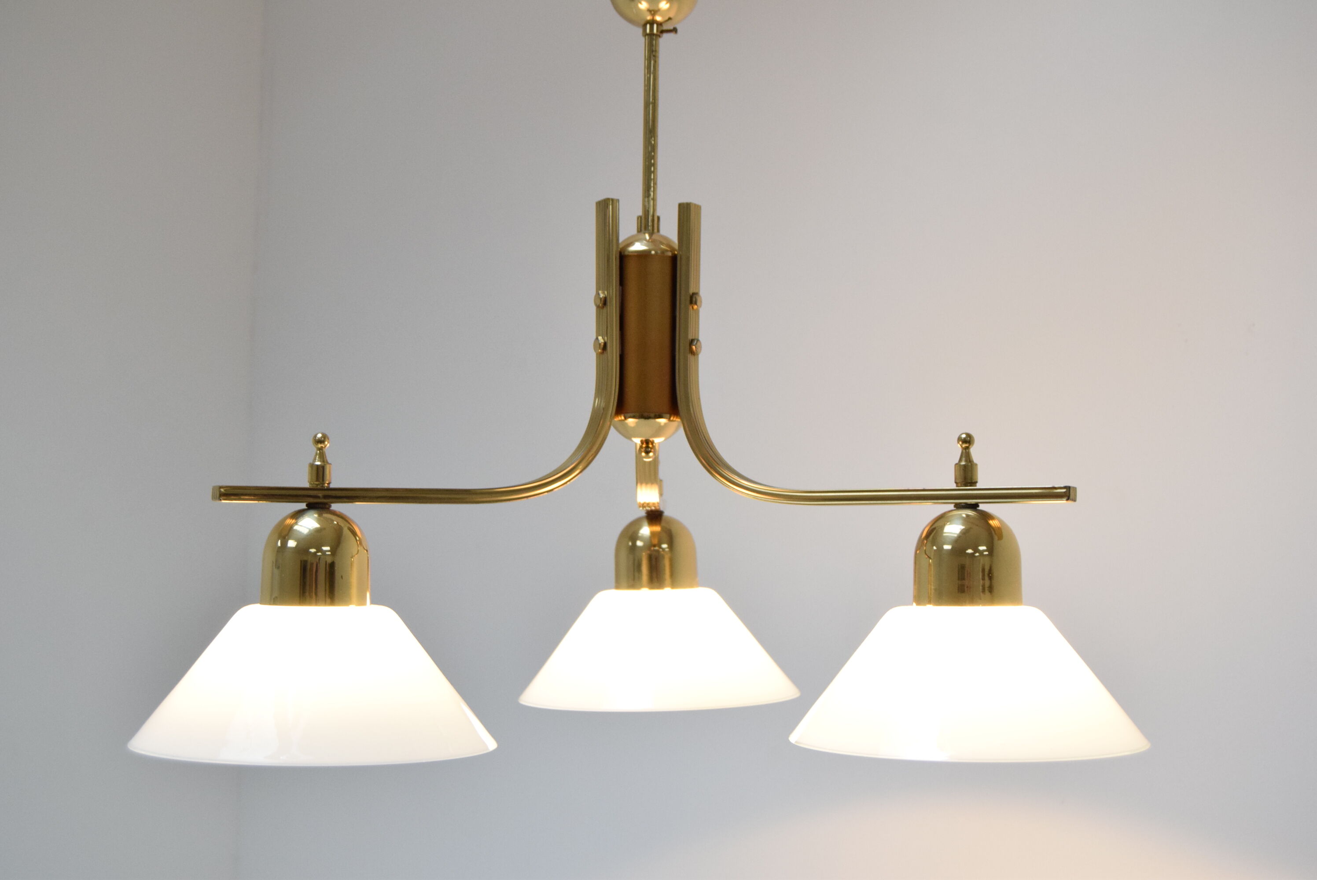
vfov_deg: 26.5
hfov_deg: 38.9
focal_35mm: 51
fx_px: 1867
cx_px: 658
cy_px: 440
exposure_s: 1/125
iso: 1600
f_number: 5.6
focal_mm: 34
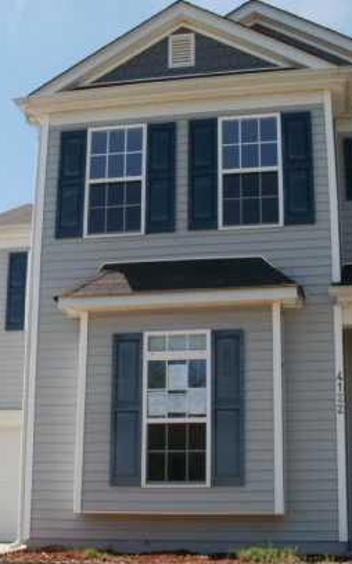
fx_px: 922
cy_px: 288
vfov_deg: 34.0
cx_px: 151
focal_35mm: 60
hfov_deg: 21.6
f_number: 5.6
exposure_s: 1/400
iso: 100
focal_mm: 6.3
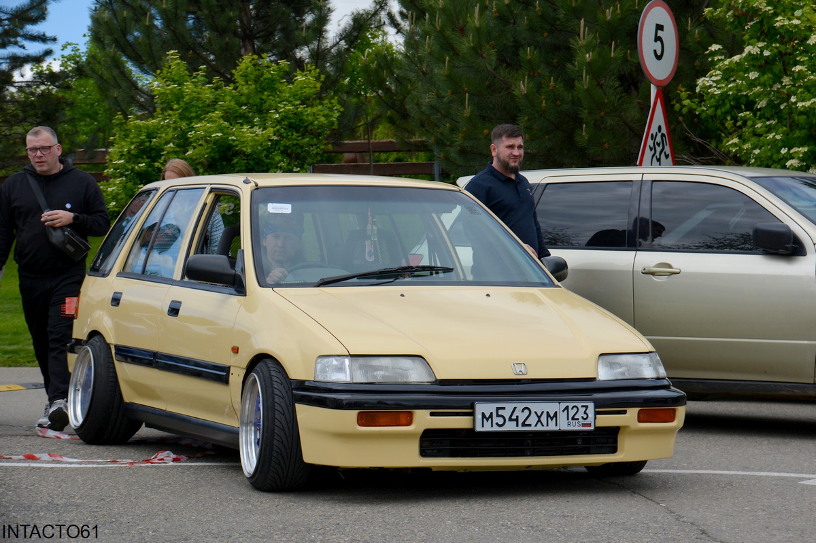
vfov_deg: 17.5
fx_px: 1767
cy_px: 272
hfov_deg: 26.0
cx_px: 408
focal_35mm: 78
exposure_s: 1/1600
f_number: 7.1
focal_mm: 52
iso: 400
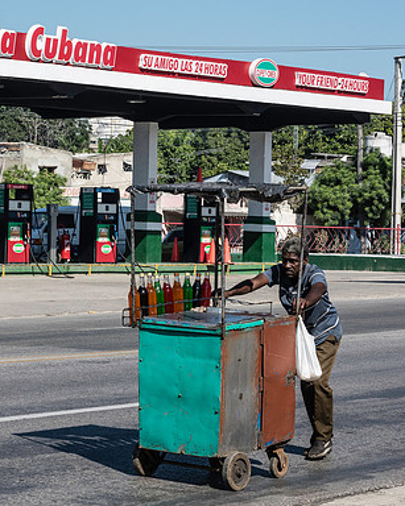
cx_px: 69
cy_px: 269
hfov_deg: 12.4
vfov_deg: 15.5
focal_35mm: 124
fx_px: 1859
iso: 400
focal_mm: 78
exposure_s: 1/640
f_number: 11
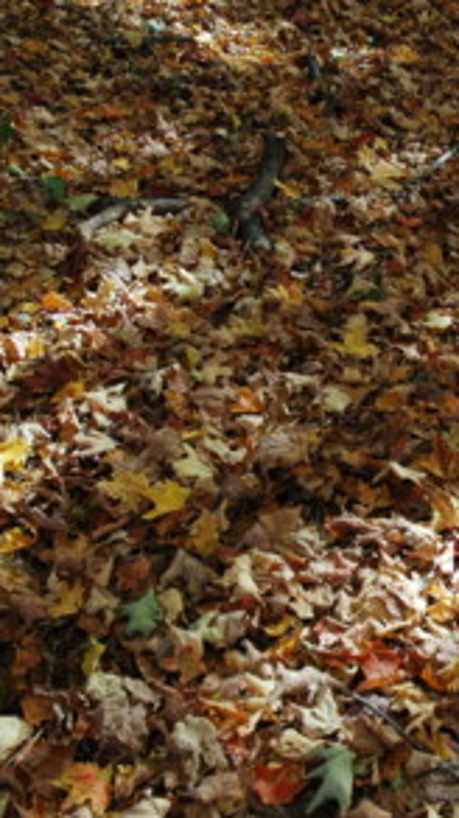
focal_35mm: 58
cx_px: 445
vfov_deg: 36.0
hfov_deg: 20.1
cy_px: 402
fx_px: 1256
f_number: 6.3
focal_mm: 24
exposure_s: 1/160
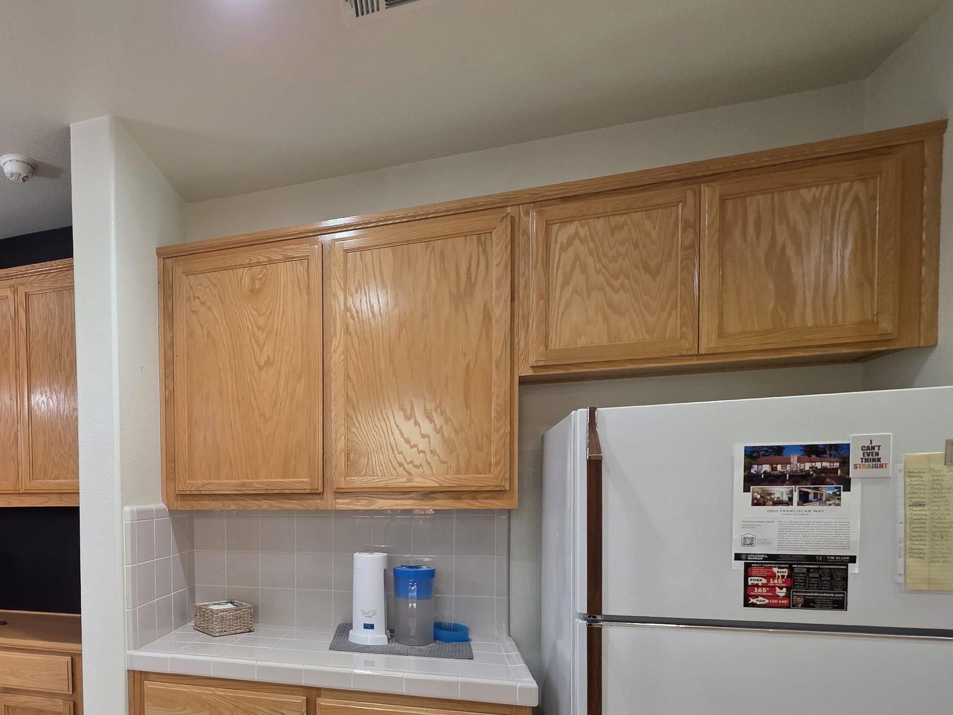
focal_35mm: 21
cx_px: 220
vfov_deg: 60.3
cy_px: 528
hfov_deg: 72.6
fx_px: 578
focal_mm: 2.2
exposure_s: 1/60
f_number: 1.9
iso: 160
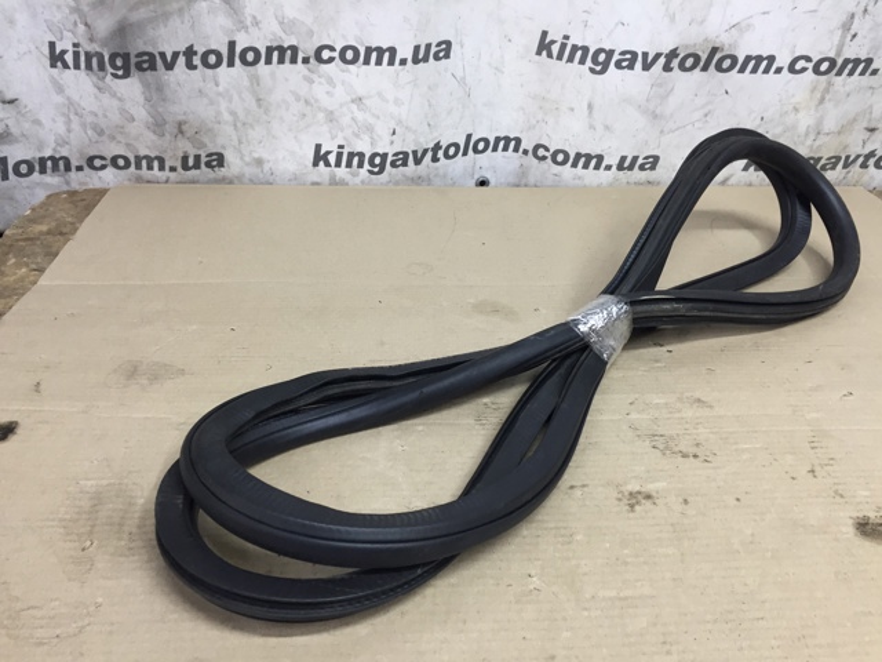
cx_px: 441
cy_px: 331
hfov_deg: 61.7
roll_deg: -2.1
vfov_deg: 48.2
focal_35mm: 29
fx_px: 739
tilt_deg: -31.9
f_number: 2.2
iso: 50
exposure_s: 1/33
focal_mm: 4.15
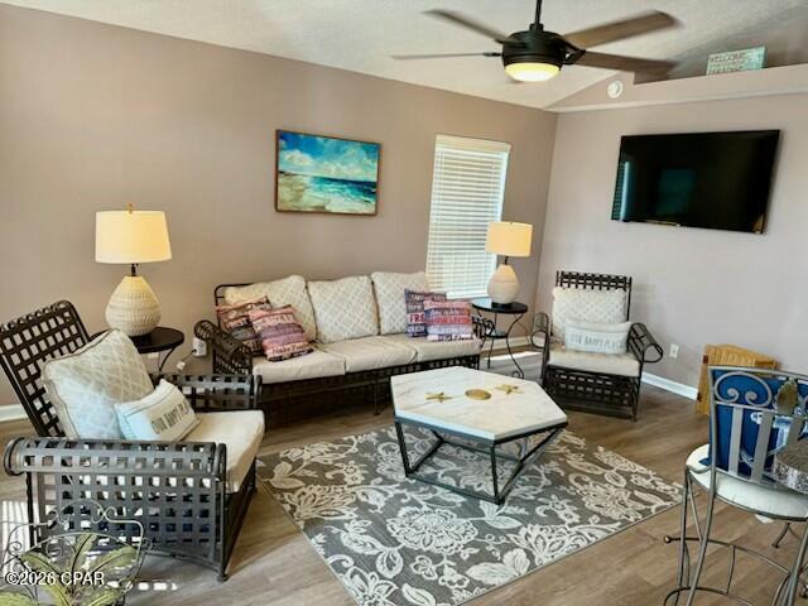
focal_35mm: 24
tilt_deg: -9.7
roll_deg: -4.0
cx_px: 404
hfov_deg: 71.6
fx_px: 560
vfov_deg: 56.8
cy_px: 303
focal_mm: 6.76
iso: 125
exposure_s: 1/120
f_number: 1.78
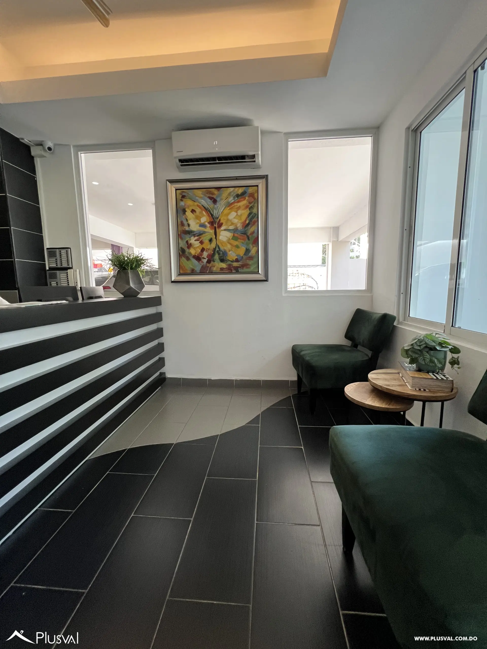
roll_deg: +0.8
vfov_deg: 106.2
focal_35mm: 13
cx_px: 244
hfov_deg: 89.9
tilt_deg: -7.5
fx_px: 244
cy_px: 324
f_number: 1.8
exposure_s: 1/60
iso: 250
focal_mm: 1.57
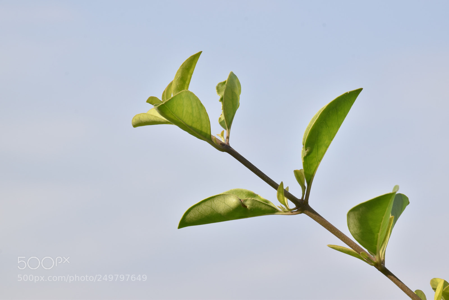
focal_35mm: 210
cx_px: 224
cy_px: 150
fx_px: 2619
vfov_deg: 6.5
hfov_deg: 9.8
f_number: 13
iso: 250
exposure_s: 1/160
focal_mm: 140
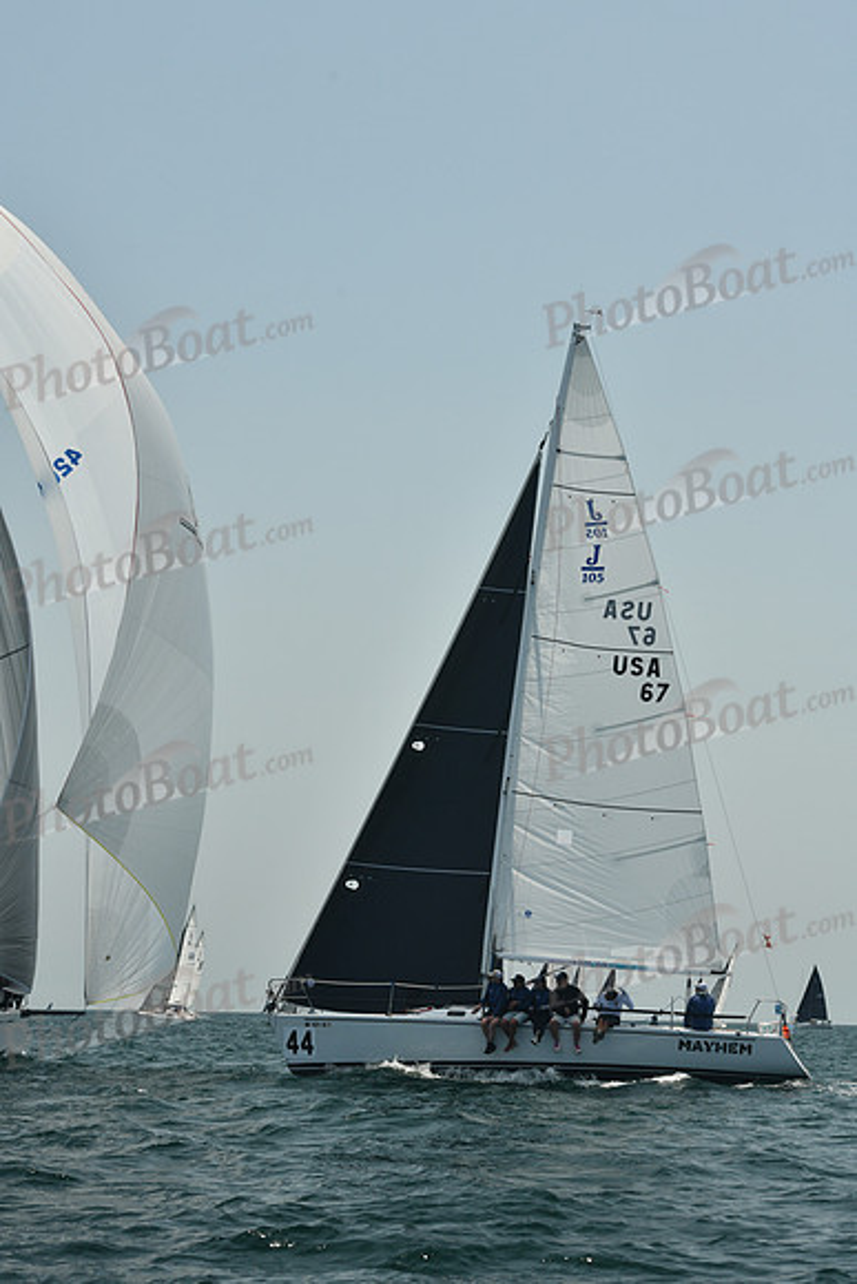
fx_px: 3283
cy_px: 642
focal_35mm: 92
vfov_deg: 22.1
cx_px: 428
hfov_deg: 14.9
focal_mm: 92
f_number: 9
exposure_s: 1/640
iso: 320
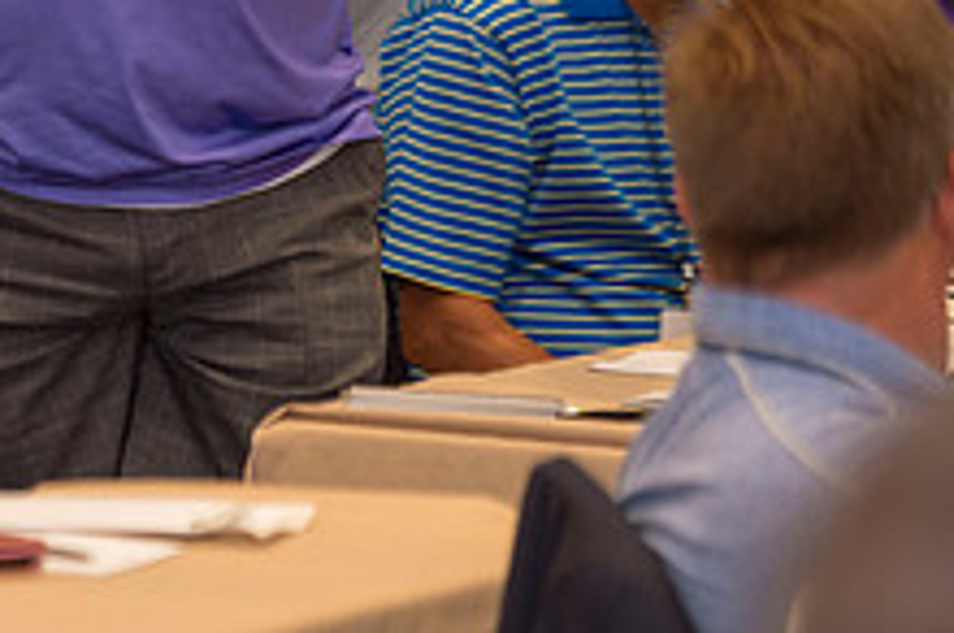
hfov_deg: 6.0
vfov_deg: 4.0
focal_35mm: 343
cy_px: -87
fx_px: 9076
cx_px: -217
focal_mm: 130
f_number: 3.2
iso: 1250
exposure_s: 1/320
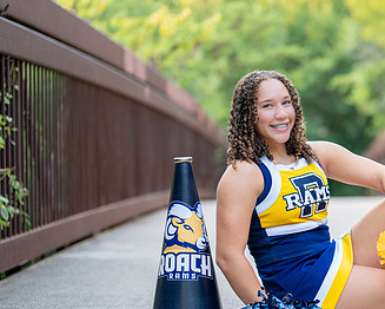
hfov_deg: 16.8
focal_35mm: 113
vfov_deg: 13.6
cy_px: 229
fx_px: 1288
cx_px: 345
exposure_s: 1/500
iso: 320
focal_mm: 50
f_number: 1.2
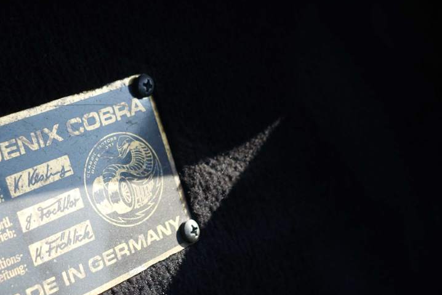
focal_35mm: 77
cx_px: 89
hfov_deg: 25.8
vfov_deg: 17.7
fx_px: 946
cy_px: 181
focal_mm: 17.49
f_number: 4
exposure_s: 1/200
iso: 125
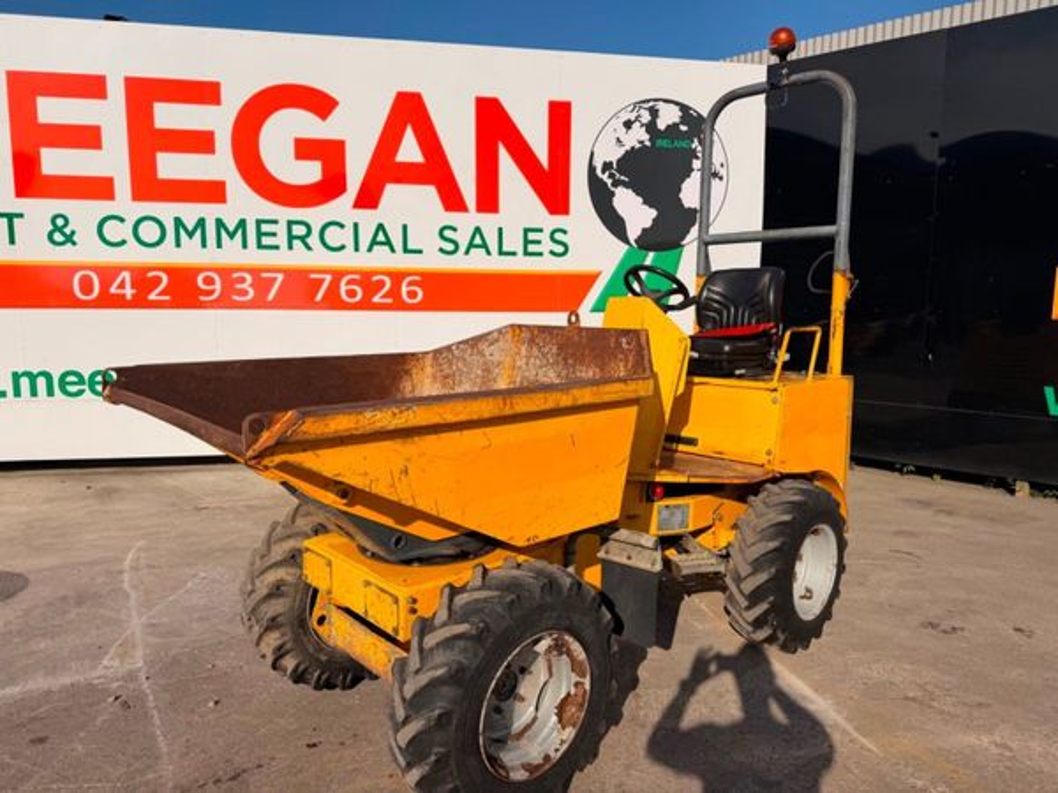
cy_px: 396
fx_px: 734
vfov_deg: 56.8
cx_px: 529
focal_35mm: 24
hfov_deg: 71.6
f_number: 1.78
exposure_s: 1/10309
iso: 80
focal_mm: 6.76
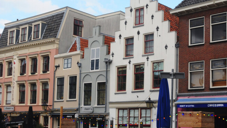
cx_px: 134
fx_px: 379
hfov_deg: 33.2
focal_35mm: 63
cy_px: 77
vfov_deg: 19.1
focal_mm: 22
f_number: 8
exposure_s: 1/320
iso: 400
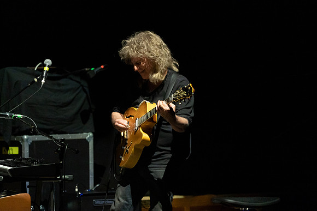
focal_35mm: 394
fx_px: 3470
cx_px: 158
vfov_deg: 3.5
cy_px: 106
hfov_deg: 5.2
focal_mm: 394
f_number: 5.6
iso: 3200
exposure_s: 1/250
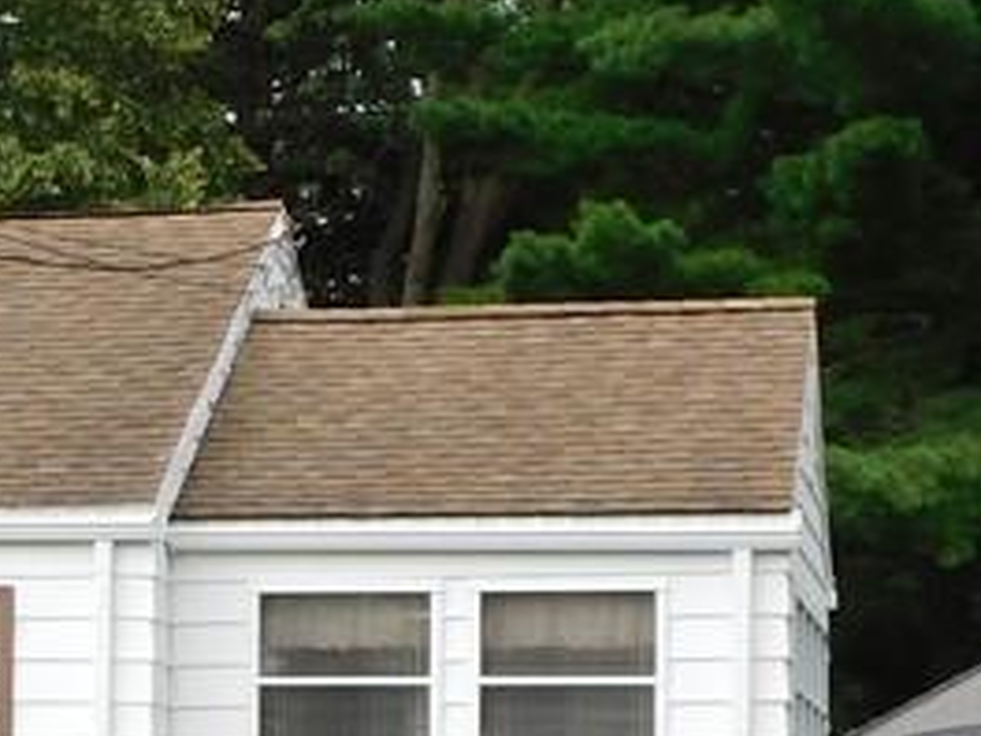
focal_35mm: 155
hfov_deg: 12.4
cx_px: -268
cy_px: 695
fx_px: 4393
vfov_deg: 9.5
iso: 125
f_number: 3.6
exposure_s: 1/320
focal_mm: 7.1
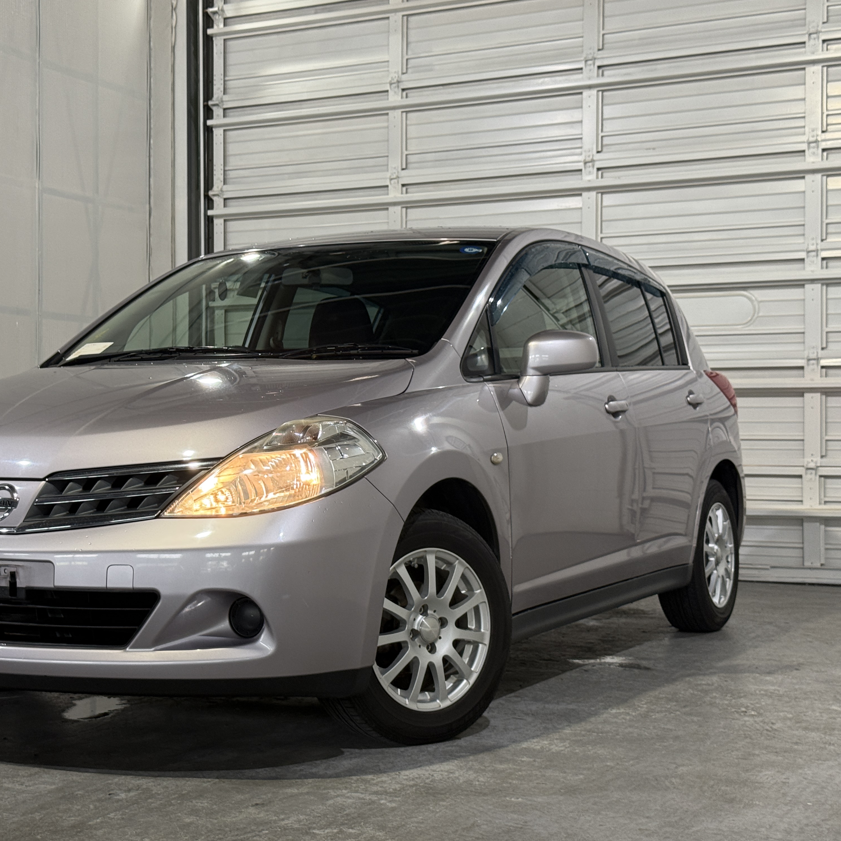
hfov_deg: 29.8
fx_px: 1567
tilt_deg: +0.6
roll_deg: +0.0
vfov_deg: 30.0
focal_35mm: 57
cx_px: 281
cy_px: 421
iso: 80
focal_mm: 6.76
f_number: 1.78
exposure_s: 1/60
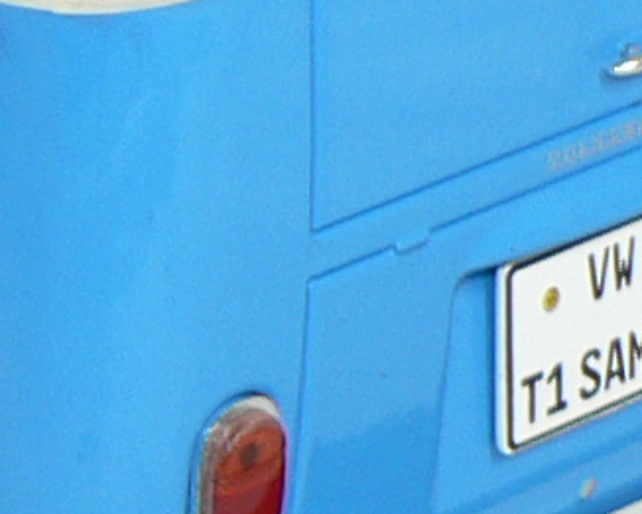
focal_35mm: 383
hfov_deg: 5.0
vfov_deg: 4.0
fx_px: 7279
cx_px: -400
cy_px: -215
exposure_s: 1/60
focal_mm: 8.3
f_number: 2.8
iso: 80
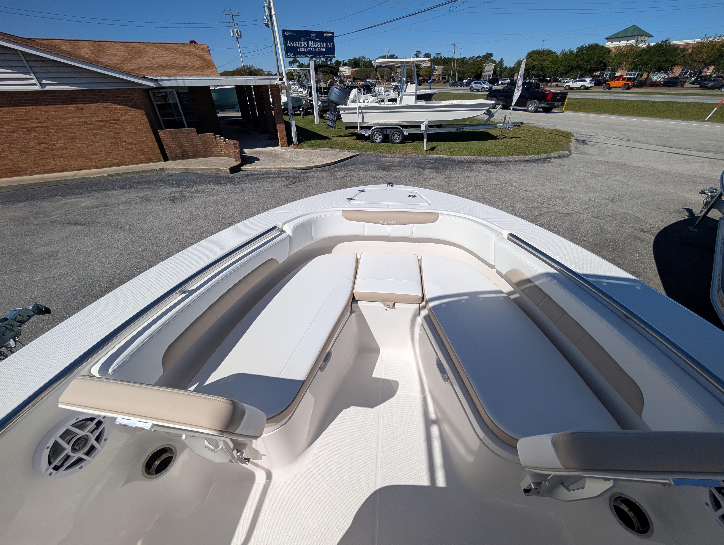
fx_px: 251
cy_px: 272
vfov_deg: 94.6
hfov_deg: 110.5
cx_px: 362
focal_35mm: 12
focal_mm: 2.02
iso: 54
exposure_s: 1/7299
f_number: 1.7
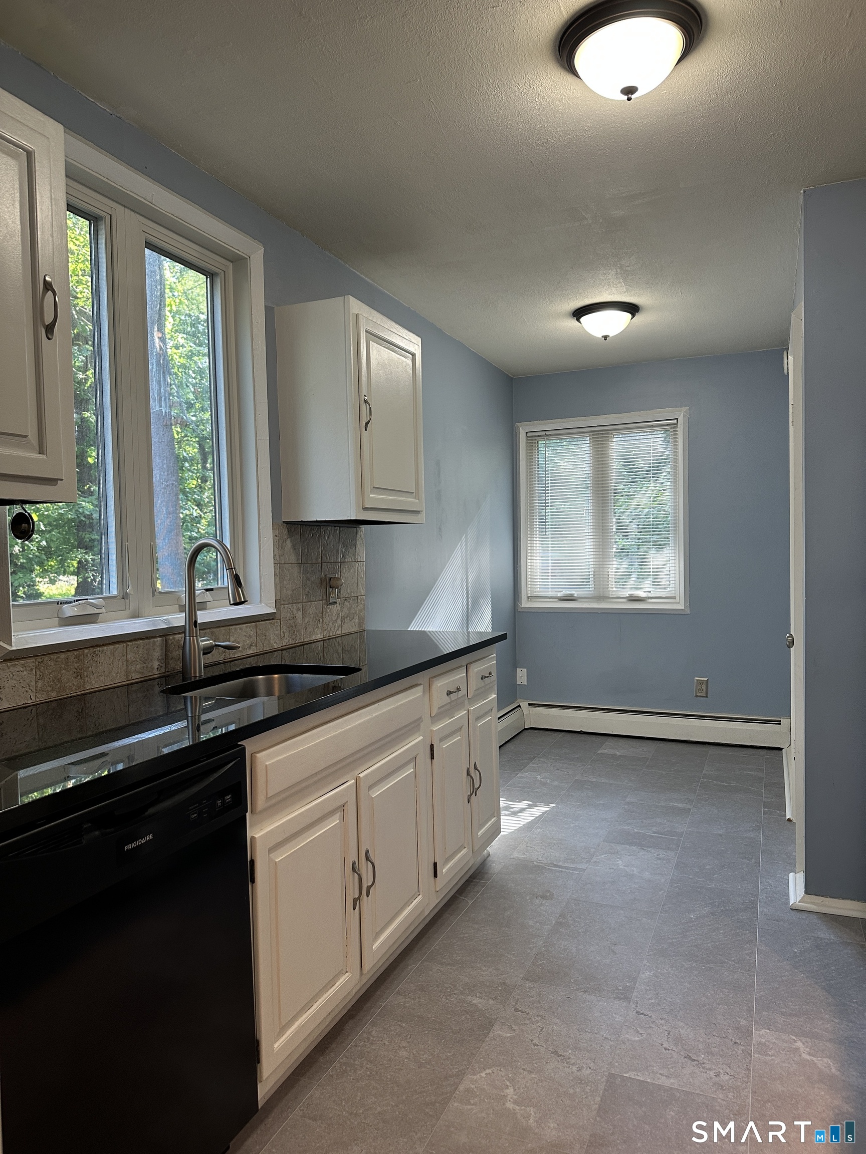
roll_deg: +0.1
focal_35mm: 24
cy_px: 577
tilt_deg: -1.3
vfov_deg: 71.6
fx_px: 801
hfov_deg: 56.8
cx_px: 433
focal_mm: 6.86
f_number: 1.78
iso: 200
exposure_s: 1/120
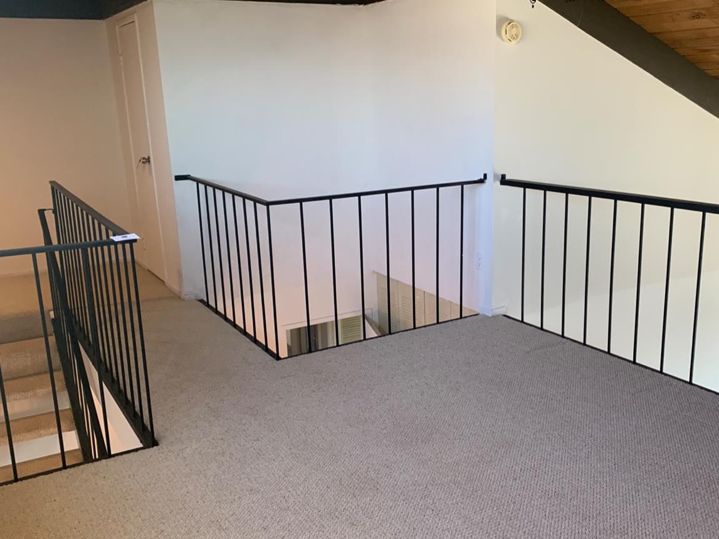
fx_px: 706
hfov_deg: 53.8
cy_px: 290
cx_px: 409
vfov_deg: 41.8
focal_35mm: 34
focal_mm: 4.25
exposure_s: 1/108
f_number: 1.8
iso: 100
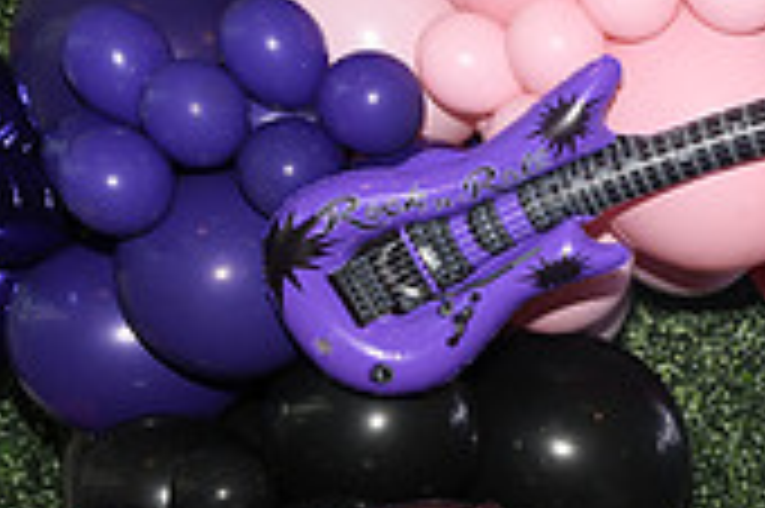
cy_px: 865
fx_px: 2102
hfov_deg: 18.0
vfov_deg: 12.7
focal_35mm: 99
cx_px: 1206
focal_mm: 29
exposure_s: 1/60
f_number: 6.3
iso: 500
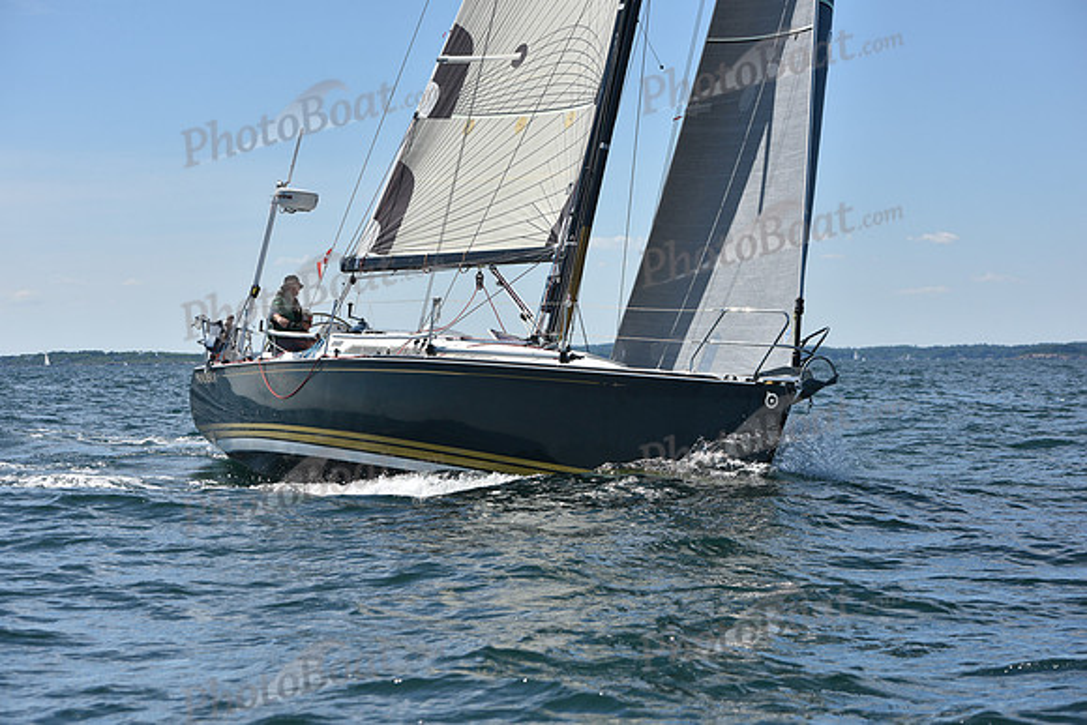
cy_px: 362
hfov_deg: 21.5
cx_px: 544
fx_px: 2869
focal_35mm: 95
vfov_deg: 14.4
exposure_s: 1/2000
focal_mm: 95
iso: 250
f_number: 6.3
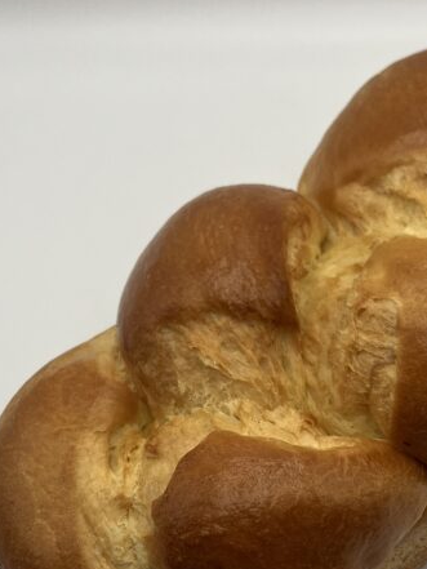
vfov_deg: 29.1
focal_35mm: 65
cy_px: 464
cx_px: 302
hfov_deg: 22.5
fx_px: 1069
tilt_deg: -65.7
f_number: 1.8
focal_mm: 3.99
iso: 32
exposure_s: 1/501
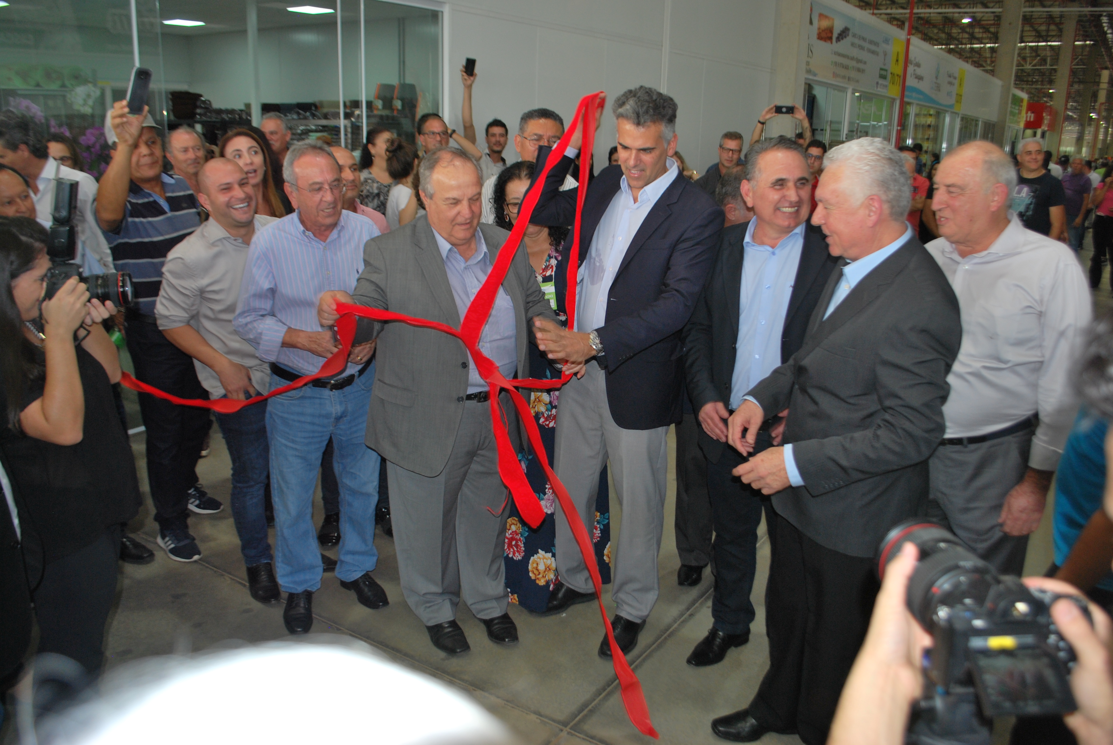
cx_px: 556
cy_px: 372
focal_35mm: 27
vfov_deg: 48.0
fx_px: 836
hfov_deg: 67.3
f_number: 3.5
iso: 200
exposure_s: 1/60
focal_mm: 18
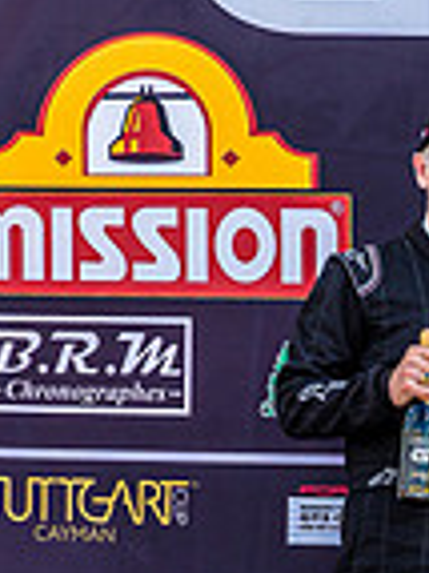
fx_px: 1804
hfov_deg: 13.3
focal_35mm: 109
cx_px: 480
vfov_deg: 17.2
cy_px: 697
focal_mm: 13
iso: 200
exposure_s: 1/125
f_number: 7.1
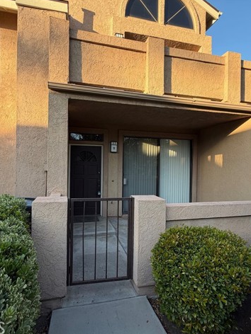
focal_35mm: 19
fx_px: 184
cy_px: 168
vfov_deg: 84.7
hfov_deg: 68.5
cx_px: 113
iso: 50
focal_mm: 2.22
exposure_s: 1/308
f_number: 2.2
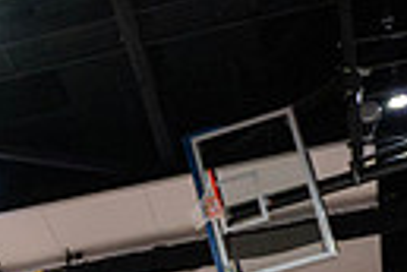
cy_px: 505
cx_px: -434
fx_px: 1526
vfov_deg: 9.6
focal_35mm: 135
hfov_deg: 13.0
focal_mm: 28.5
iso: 8000
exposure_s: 1/640
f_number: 4
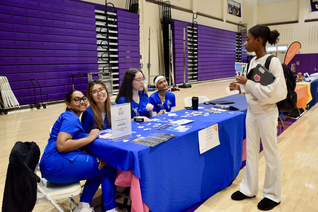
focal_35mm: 30
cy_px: 106
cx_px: 159
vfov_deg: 43.6
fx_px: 265
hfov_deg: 61.9
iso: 1000
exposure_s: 1/60
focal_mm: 20
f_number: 3.5
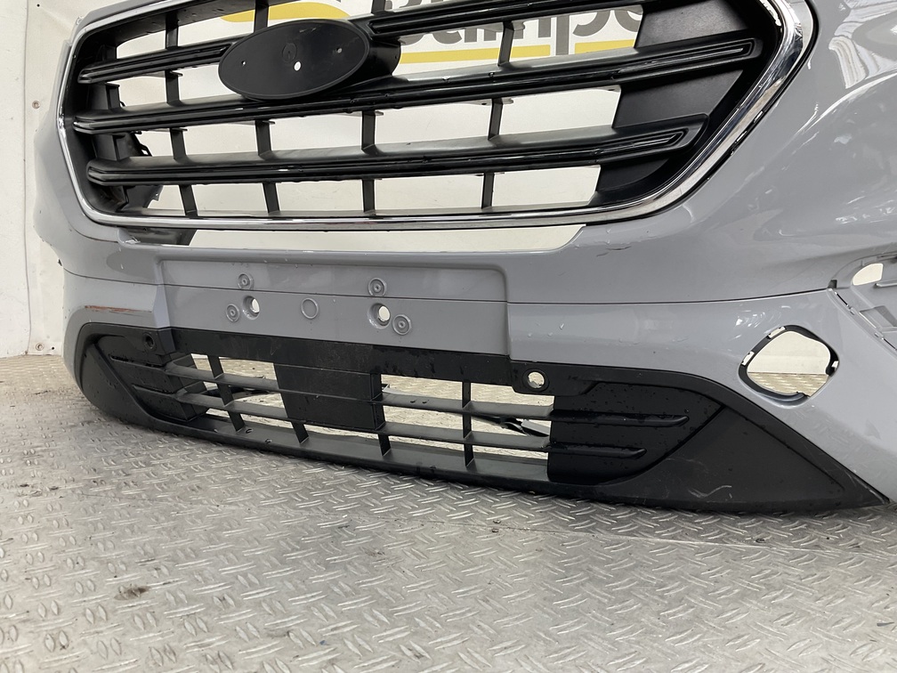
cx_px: 448
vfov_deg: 48.2
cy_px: 336
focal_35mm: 29
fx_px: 751
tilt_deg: -7.1
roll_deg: -0.7
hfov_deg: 61.7
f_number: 1.8
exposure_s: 1/100
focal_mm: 3
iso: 40
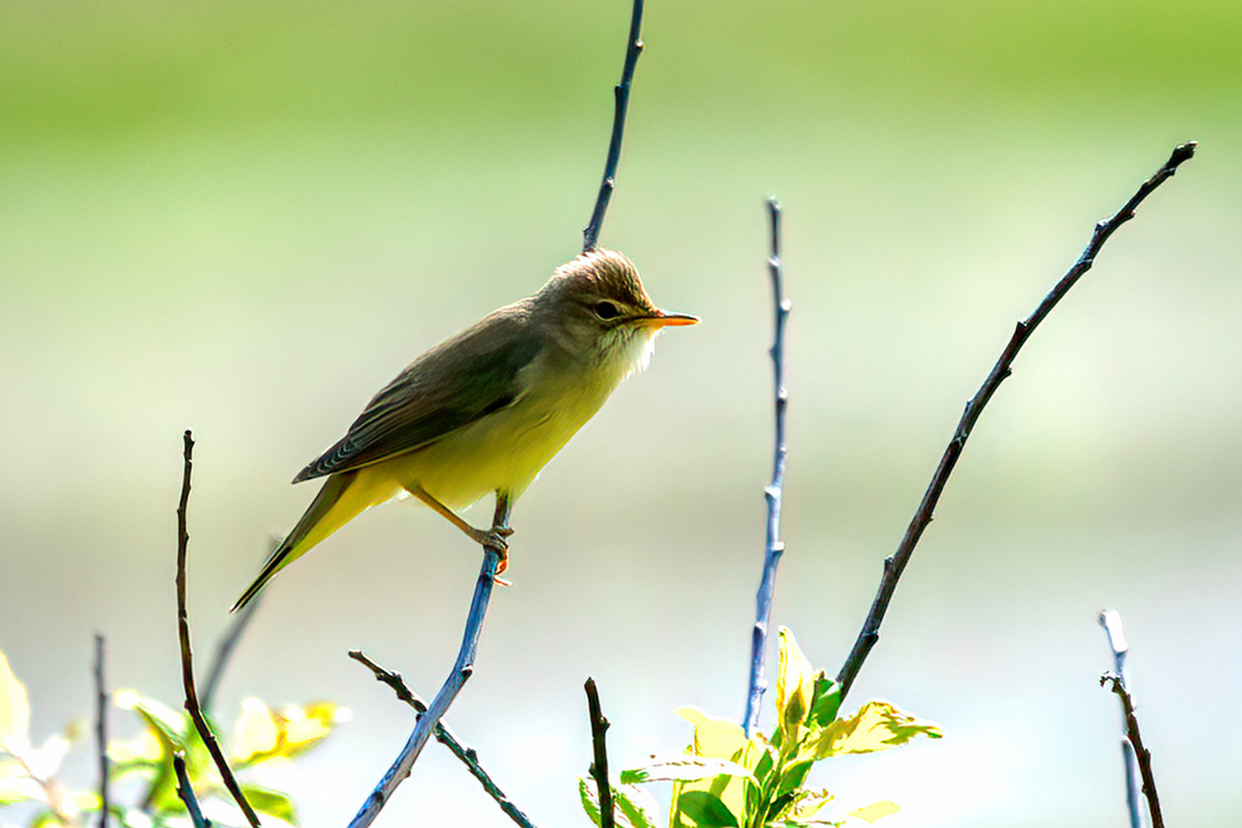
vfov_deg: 1.8
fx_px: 25873
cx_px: 621
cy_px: 414
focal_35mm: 750
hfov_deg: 2.7
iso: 560
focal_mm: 500
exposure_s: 1/8000
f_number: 5.6
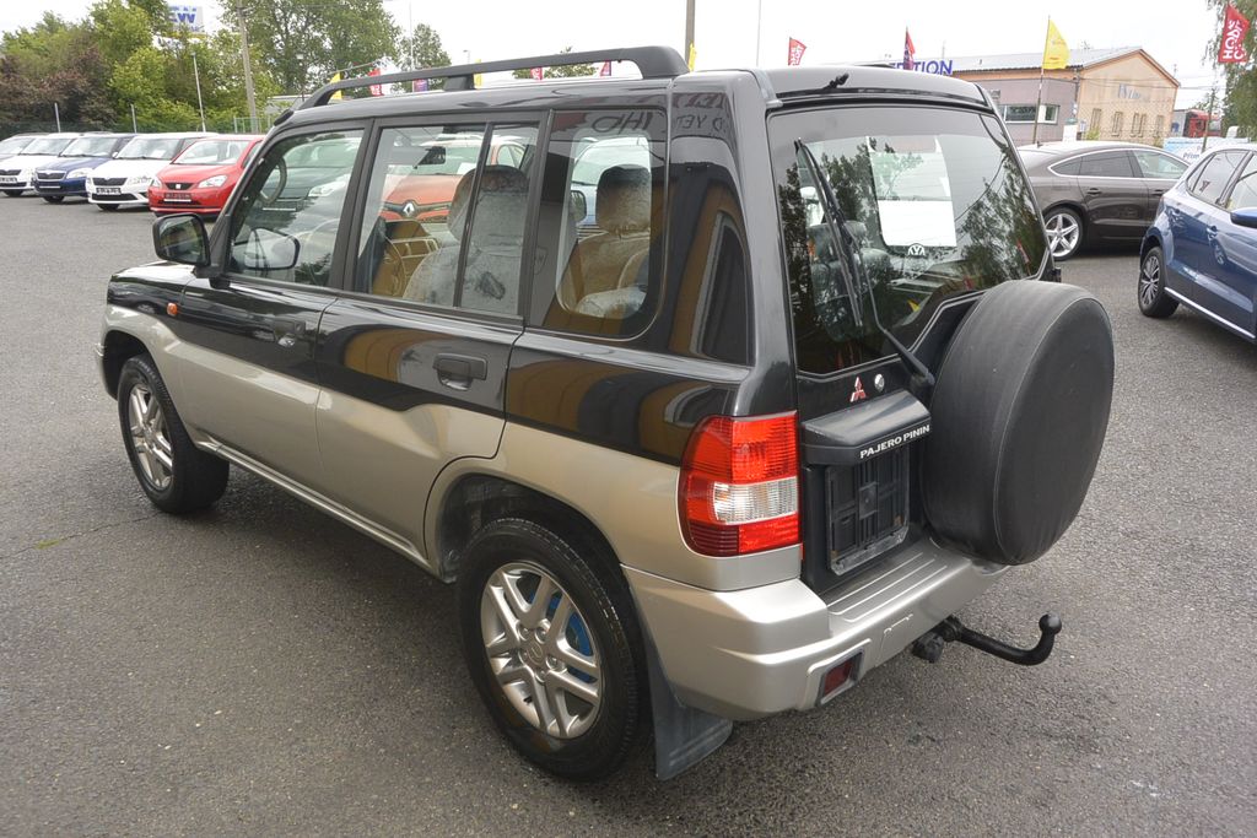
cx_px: 628
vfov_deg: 47.9
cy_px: 419
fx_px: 943
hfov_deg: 67.4
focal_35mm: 27
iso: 160
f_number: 5.6
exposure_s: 1/250
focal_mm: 10
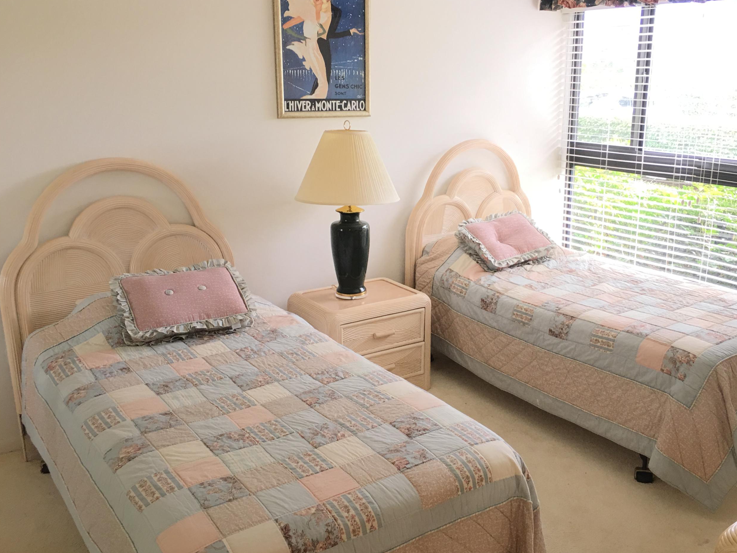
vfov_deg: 40.7
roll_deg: -0.7
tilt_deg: -12.7
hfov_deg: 52.3
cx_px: 436
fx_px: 745
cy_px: 278
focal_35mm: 35
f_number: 2.2
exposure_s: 1/15
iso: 25
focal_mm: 4.15
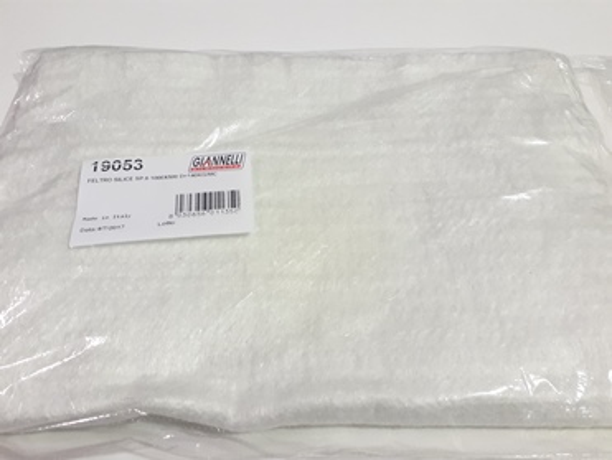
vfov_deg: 51.4
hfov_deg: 65.3
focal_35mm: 27
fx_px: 478
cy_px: 230
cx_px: 306
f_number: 1.9
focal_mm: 3.6
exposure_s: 1/50
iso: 80
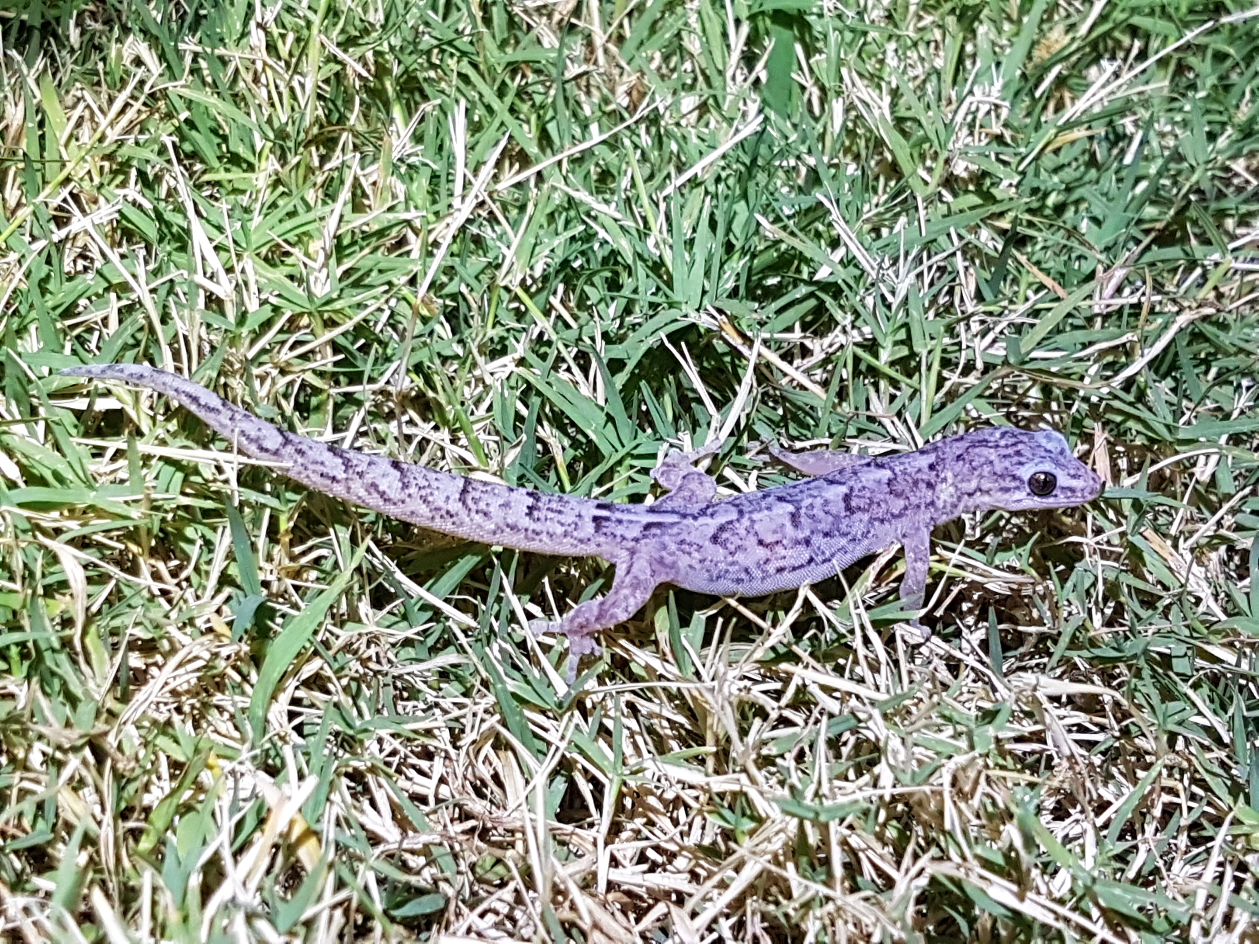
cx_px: 630
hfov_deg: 67.3
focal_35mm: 26
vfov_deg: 53.1
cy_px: 472
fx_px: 946
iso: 125
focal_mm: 4.2
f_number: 1.7
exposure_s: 1/60
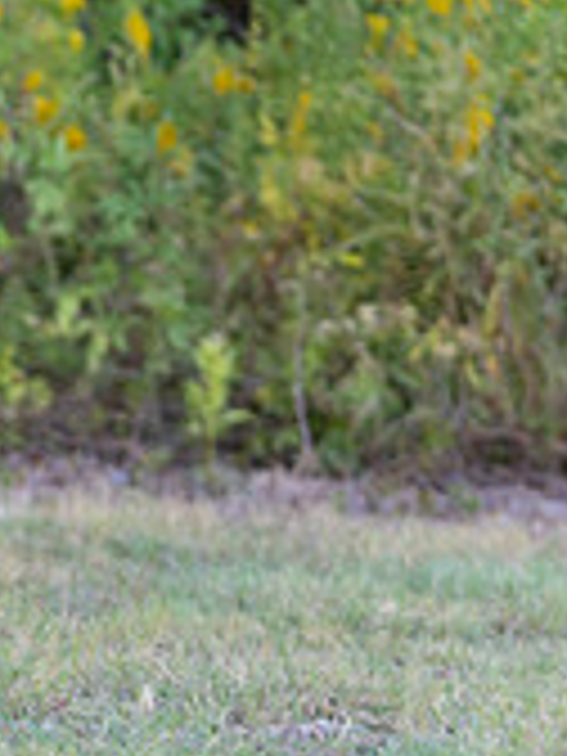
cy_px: -87
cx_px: -556
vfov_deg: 6.4
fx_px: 6727
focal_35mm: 308
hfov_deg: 4.8
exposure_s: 1/320
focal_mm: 83
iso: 250
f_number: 2.8
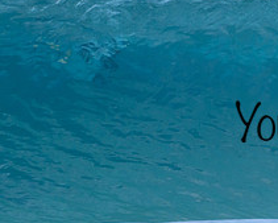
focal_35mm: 2579
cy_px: 110
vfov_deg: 0.6
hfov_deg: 0.8
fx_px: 21229
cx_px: 372
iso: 1600
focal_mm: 1000
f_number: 11
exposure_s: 1/2000
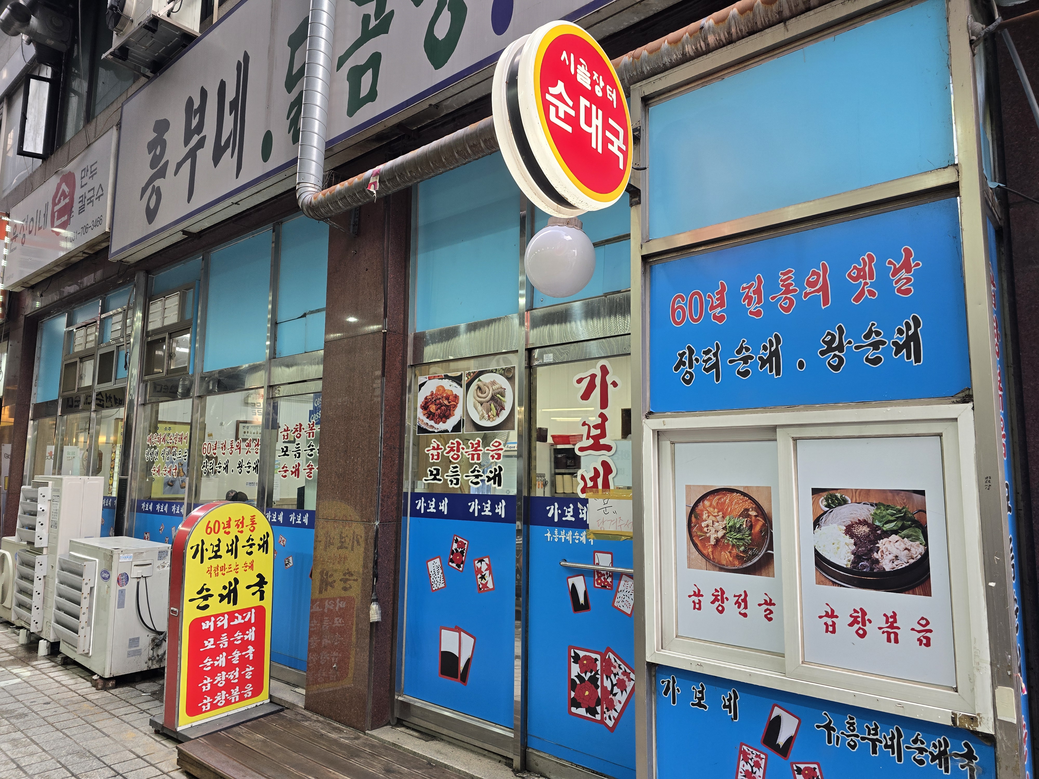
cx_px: 520
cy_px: 390
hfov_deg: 73.9
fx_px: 690
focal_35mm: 23
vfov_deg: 58.9
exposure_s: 1/120
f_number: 1.7
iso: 80
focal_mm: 6.3
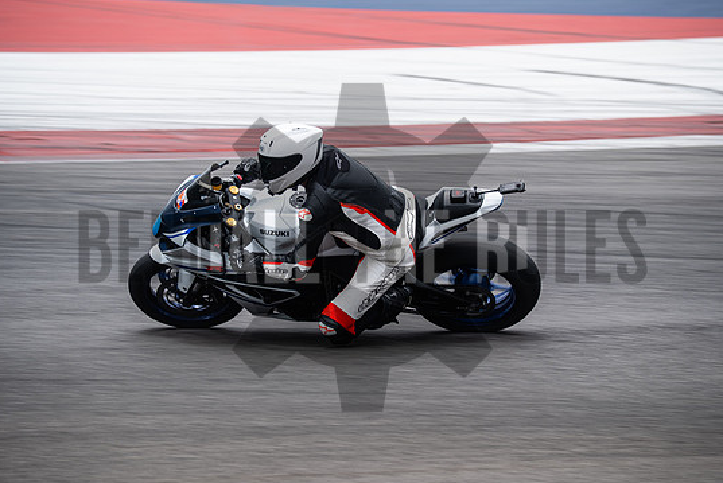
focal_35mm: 218
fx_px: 4382
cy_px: 248
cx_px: 362
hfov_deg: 9.4
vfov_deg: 6.3
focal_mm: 134.4
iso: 160
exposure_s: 1/250
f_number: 4.5
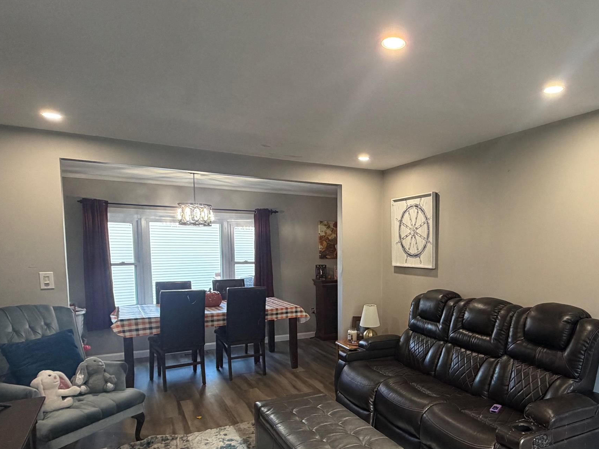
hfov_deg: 67.3
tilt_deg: -5.3
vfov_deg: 54.1
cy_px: 286
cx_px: 405
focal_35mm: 25
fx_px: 433
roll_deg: -0.6
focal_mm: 2.22
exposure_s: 1/60
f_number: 2.2
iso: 200
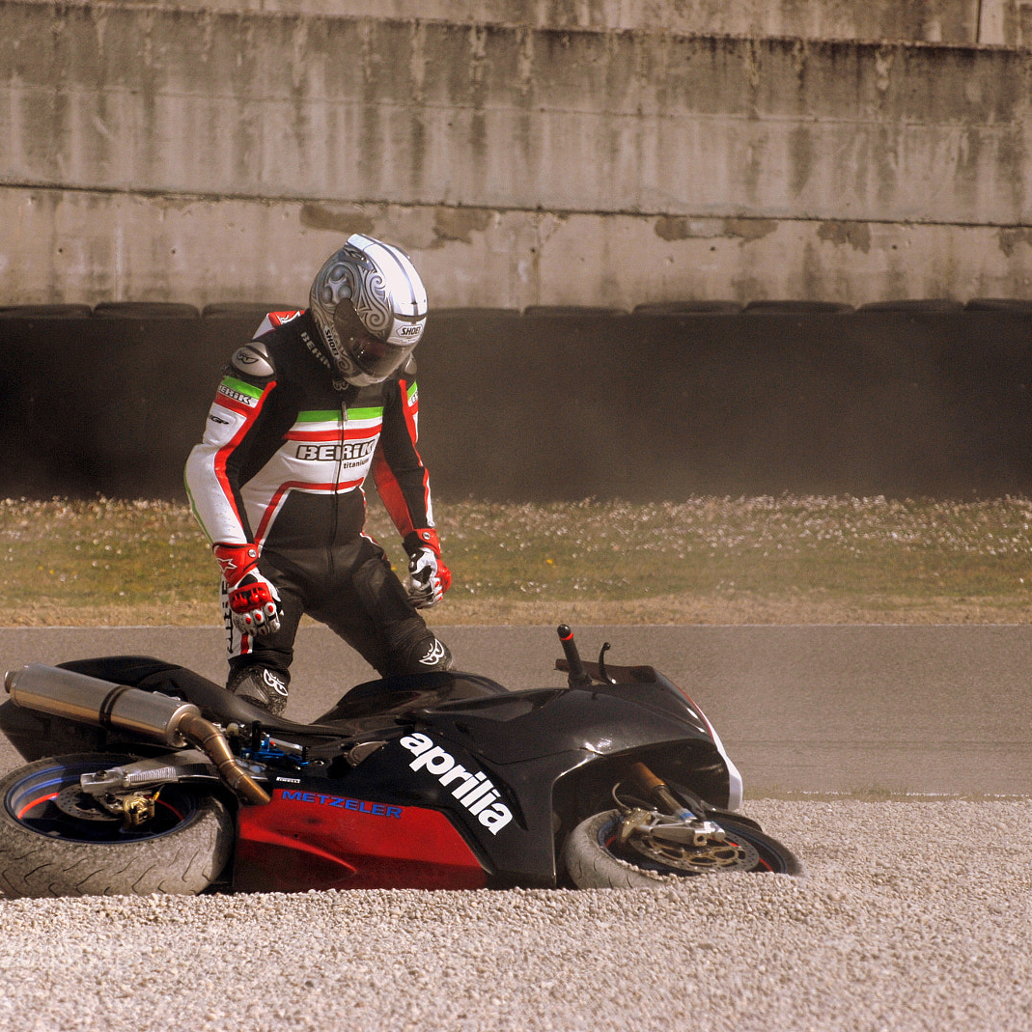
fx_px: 11603
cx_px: 400
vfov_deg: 5.1
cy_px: 516
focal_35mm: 344
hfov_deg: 5.1
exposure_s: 1/2500
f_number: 7.1
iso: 125
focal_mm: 180
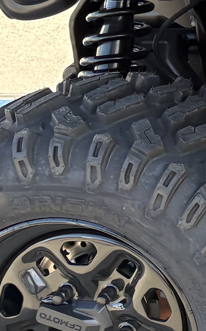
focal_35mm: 132
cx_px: 783
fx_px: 1186
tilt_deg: -5.3
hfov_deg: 7.5
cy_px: -240
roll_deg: +0.6
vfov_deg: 14.2
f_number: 1.6
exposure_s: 1/433
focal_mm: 5.96
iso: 64
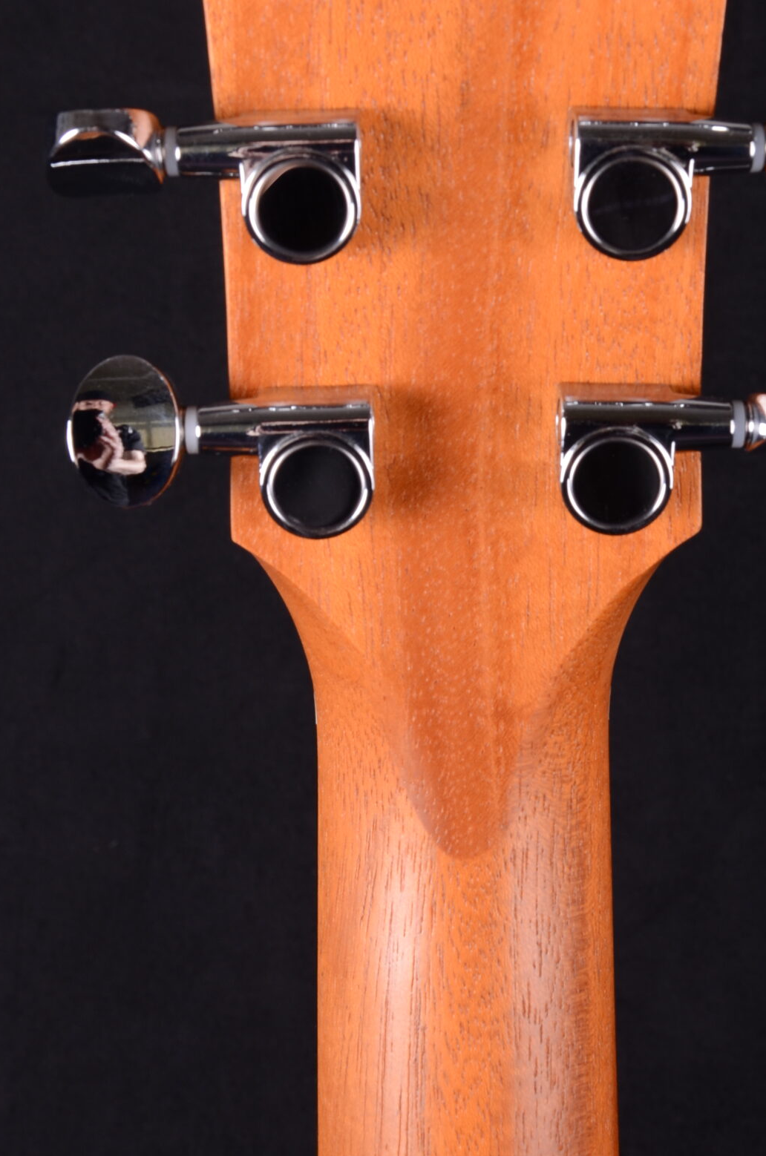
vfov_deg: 29.0
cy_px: 350
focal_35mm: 69
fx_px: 2212
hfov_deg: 19.6
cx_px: 467
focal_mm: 28
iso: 200
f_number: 13
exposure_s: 1/200
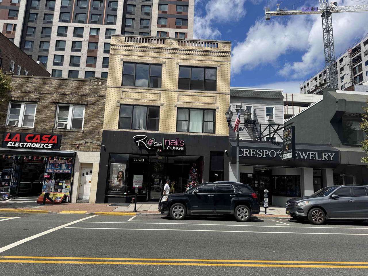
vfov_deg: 56.8
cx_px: 184
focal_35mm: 24
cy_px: 138
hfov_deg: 71.6
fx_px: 255
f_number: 1.78
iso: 80
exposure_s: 1/5814
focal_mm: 6.76
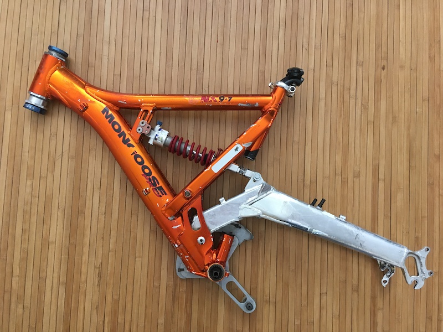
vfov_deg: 48.2
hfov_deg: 61.7
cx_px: 222
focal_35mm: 29
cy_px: 166
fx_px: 371
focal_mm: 4.15
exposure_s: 1/30
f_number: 2.2
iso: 125
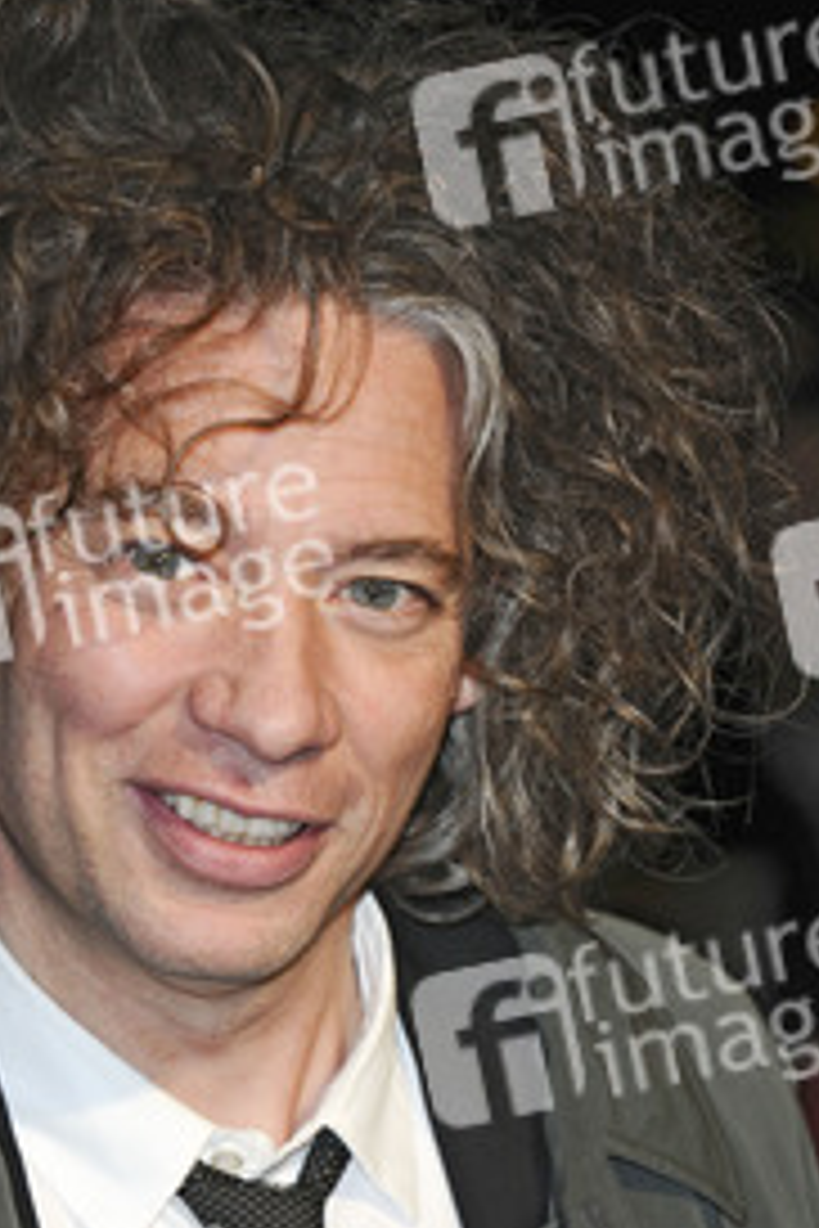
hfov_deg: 5.2
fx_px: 9008
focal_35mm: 264
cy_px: 796
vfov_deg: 7.8
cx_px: 236
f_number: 5
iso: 400
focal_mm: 120
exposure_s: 1/160
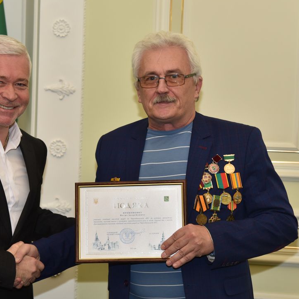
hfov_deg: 15.1
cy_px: 149
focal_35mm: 115
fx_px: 1124
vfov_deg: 15.2
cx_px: 98
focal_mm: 70
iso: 800
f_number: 4
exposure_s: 1/200
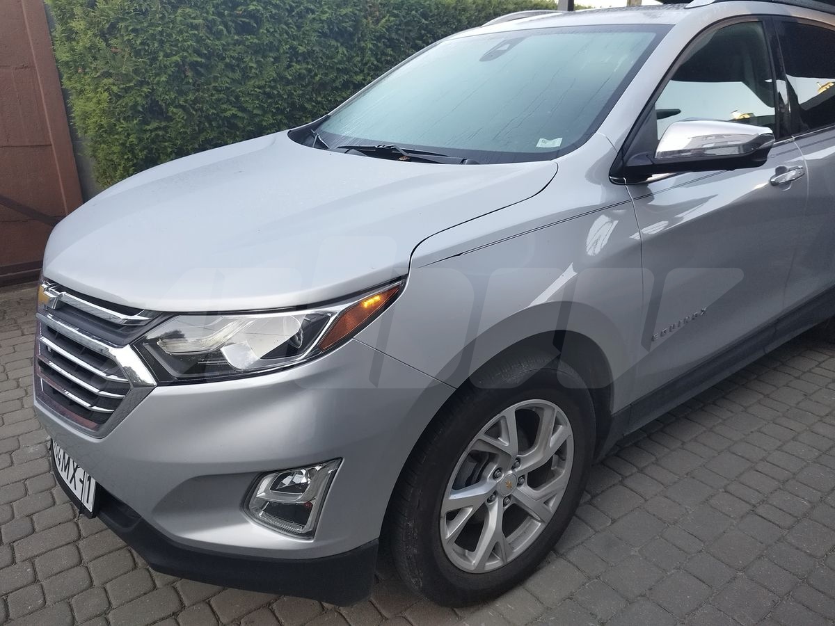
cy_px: 313
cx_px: 418
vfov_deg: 53.1
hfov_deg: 67.3
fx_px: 627
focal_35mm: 26
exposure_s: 1/100
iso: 166
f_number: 1.9
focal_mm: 6.24
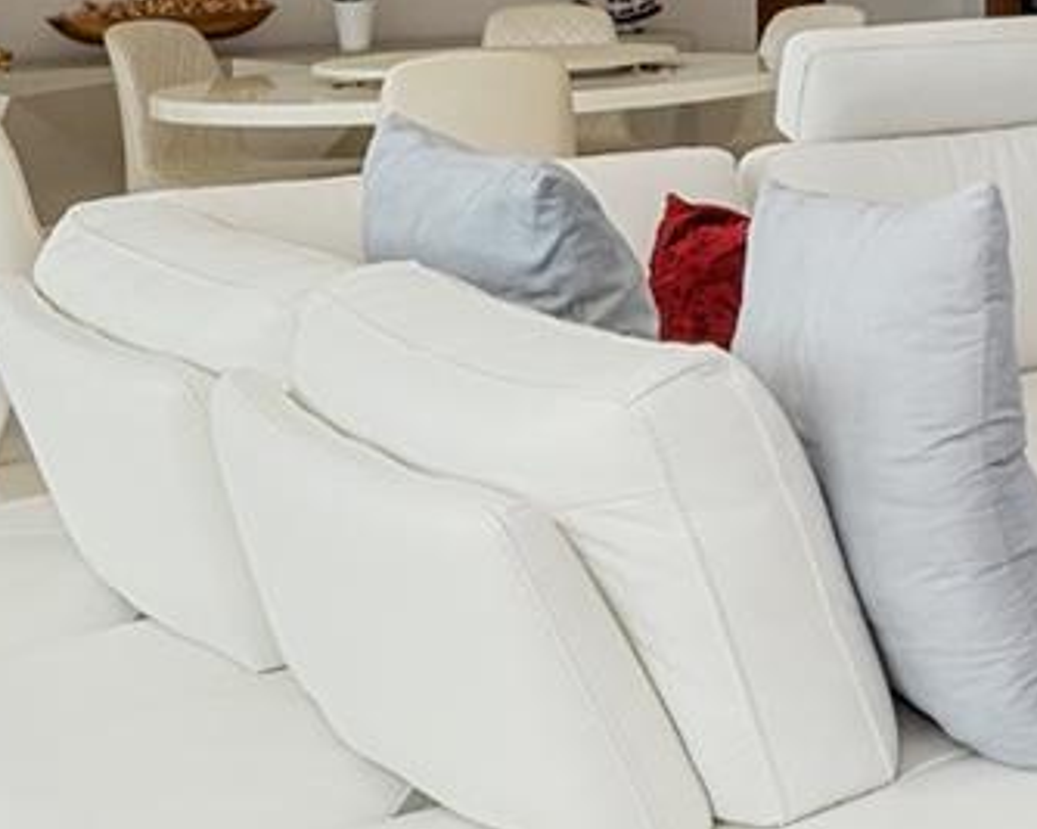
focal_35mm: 63
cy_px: -68
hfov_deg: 21.4
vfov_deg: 22.9
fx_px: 1933
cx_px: 1798
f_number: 8
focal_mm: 14
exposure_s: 1/60
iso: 160
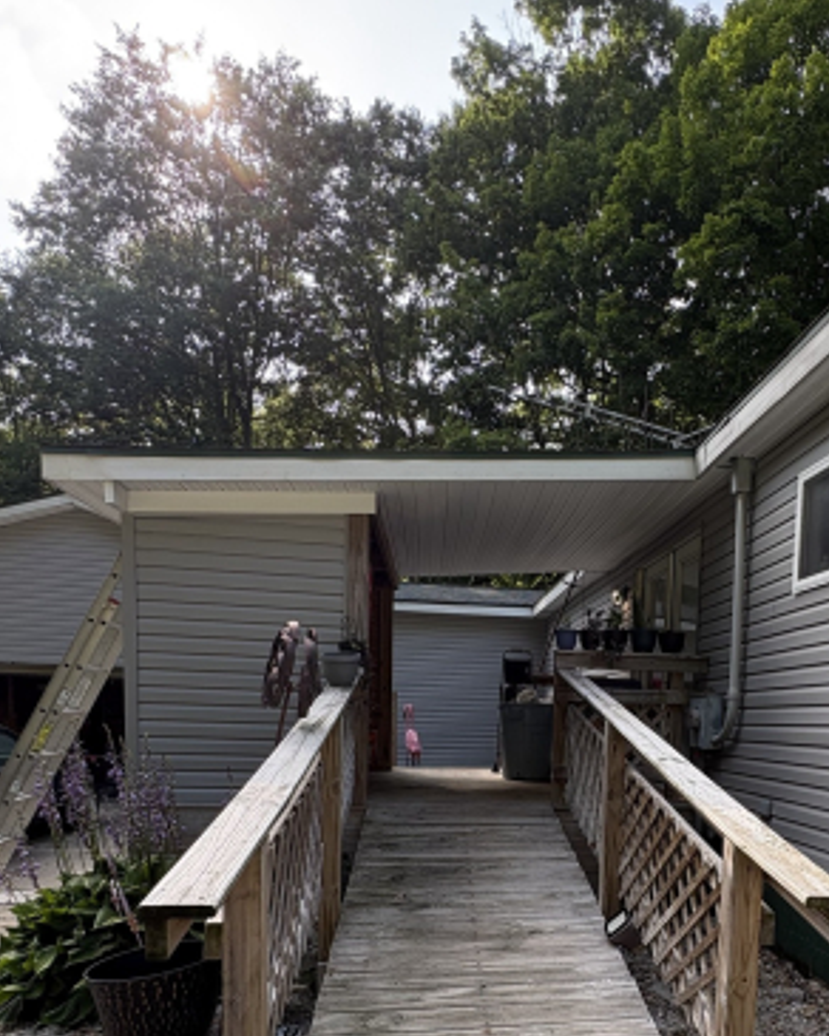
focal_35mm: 25
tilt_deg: -3.4
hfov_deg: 55.0
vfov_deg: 64.4
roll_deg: -1.7
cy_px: 765
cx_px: 585
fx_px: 767
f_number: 2.2
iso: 40
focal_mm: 2.22
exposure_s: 1/252
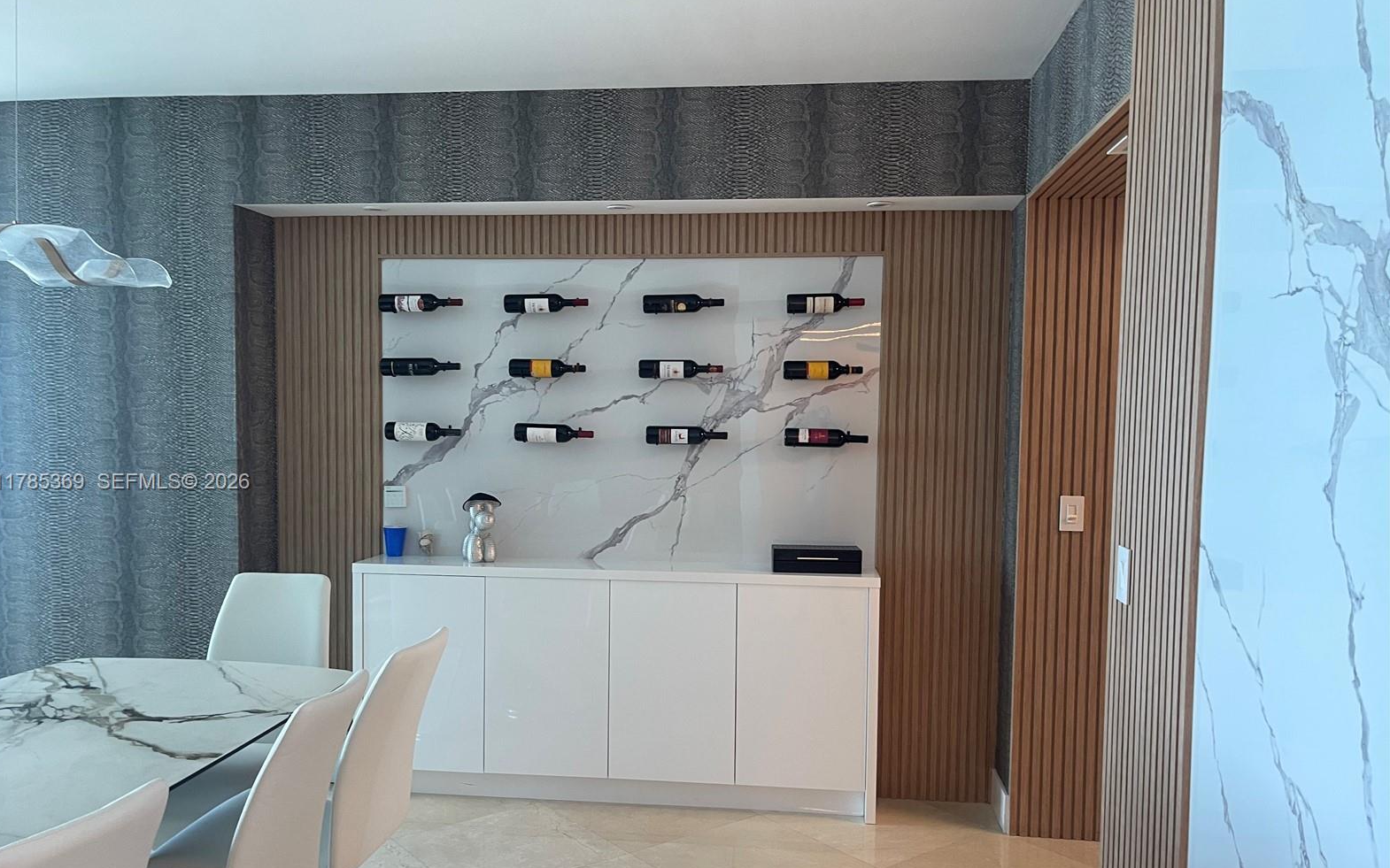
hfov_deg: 68.4
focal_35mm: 27
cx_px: 683
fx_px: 1023
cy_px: 483
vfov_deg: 45.9
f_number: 1.6
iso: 125
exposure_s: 1/60
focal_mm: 5.1
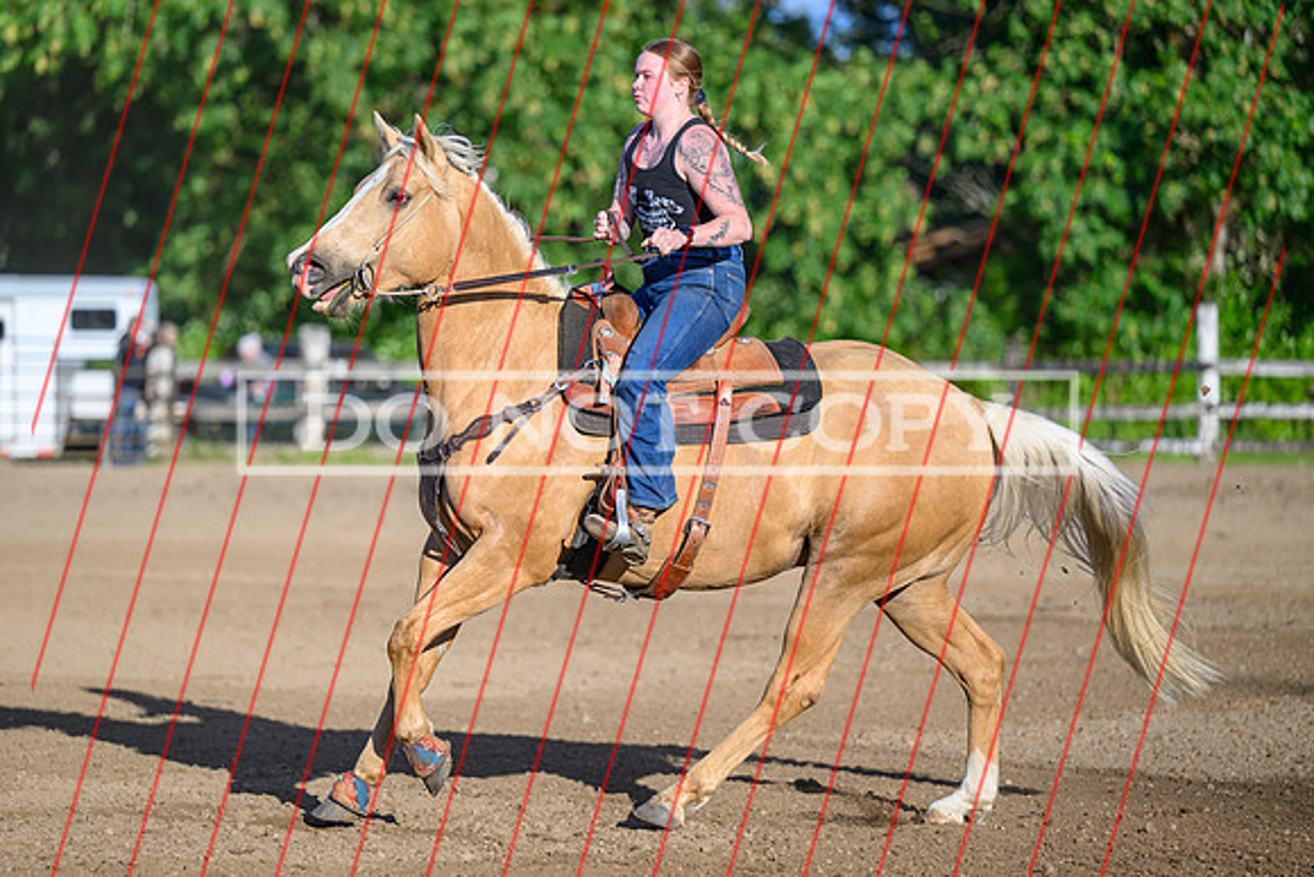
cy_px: 418
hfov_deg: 13.5
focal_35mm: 152
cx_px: 606
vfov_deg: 9.0
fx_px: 5562
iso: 200
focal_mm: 140
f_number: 2.8
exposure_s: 1/2500
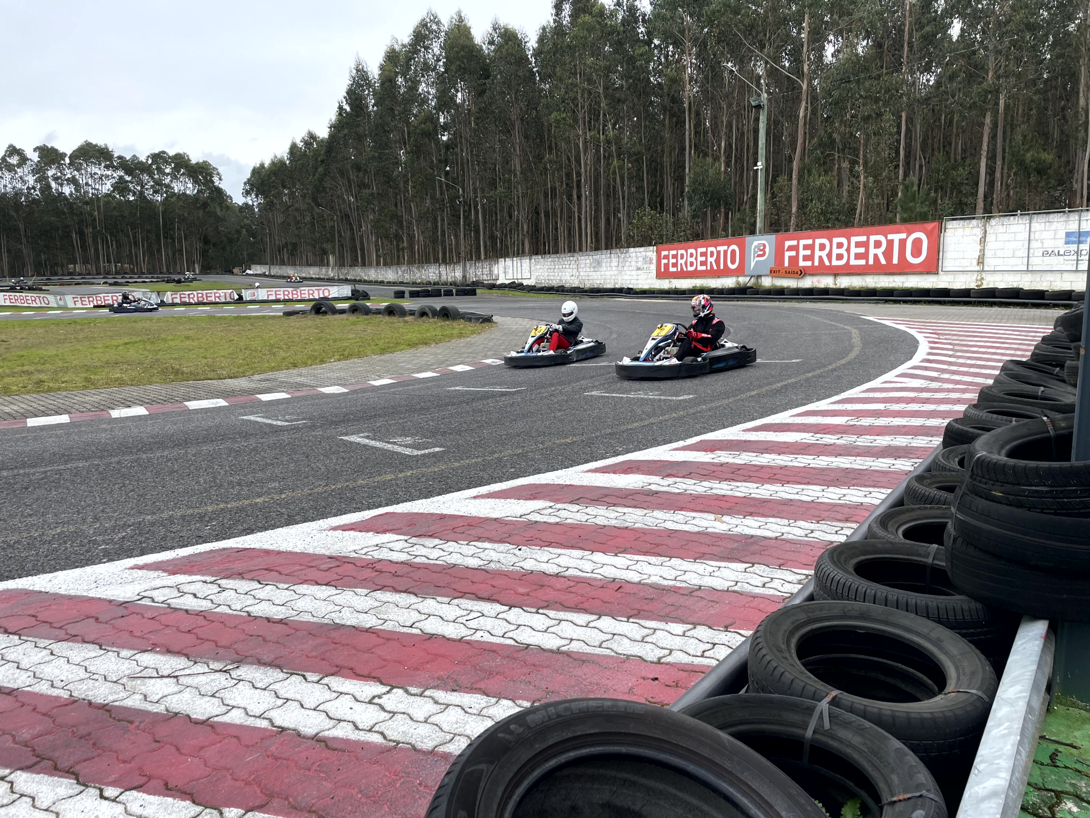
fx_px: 819
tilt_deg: -9.4
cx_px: 545
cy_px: 409
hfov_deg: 67.3
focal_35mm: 26
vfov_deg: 53.1
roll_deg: +0.6
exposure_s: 1/550
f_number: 1.6
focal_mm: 4.2
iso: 32
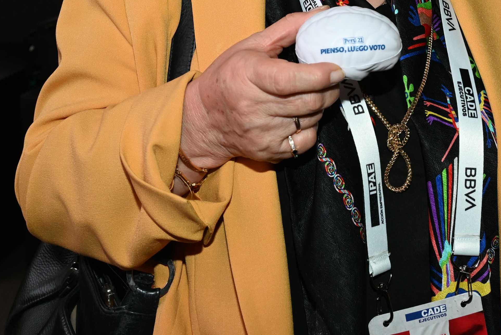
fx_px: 963
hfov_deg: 29.1
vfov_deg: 18.8
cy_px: -50
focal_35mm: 69
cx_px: 289
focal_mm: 29.5
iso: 2000
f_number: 7.1
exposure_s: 1/125
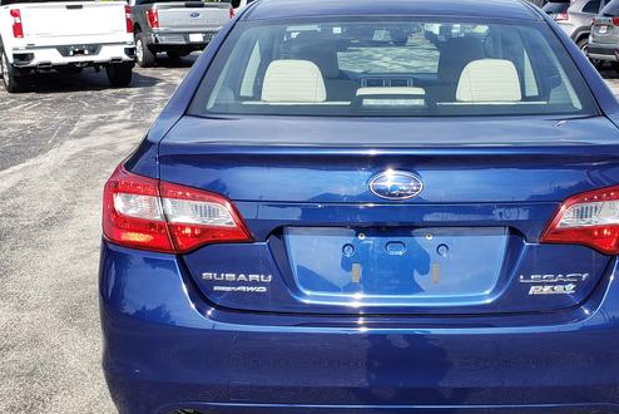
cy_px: 238
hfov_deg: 53.7
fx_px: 602
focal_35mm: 35
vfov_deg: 37.8
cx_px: 391
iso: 50
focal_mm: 4.3
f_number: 2.4
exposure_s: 1/732
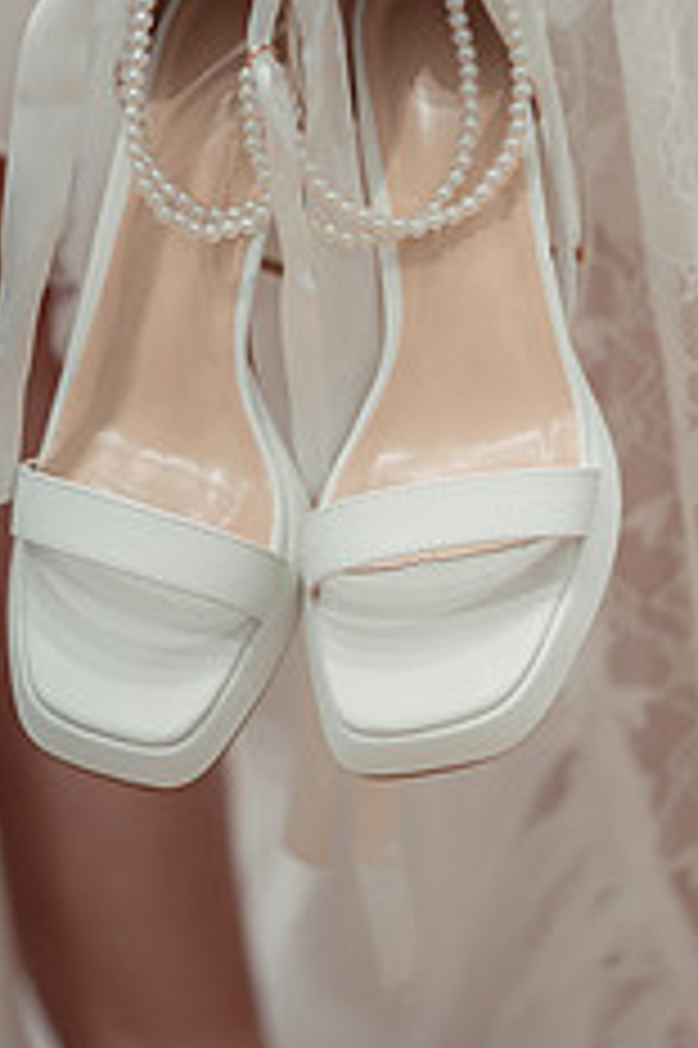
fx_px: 4776
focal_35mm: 164
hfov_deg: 8.4
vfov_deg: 12.5
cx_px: 259
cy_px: 148
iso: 1000
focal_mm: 85
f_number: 1.8
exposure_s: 1/250
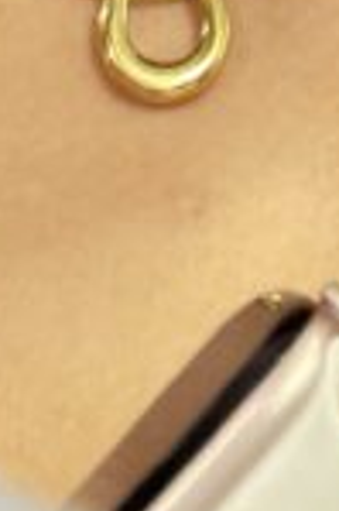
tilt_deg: -11.5
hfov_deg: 5.1
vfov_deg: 7.4
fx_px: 3794
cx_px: 431
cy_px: -436
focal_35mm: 268
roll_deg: -2.6
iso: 500
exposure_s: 1/25
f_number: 1.78
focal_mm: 6.76
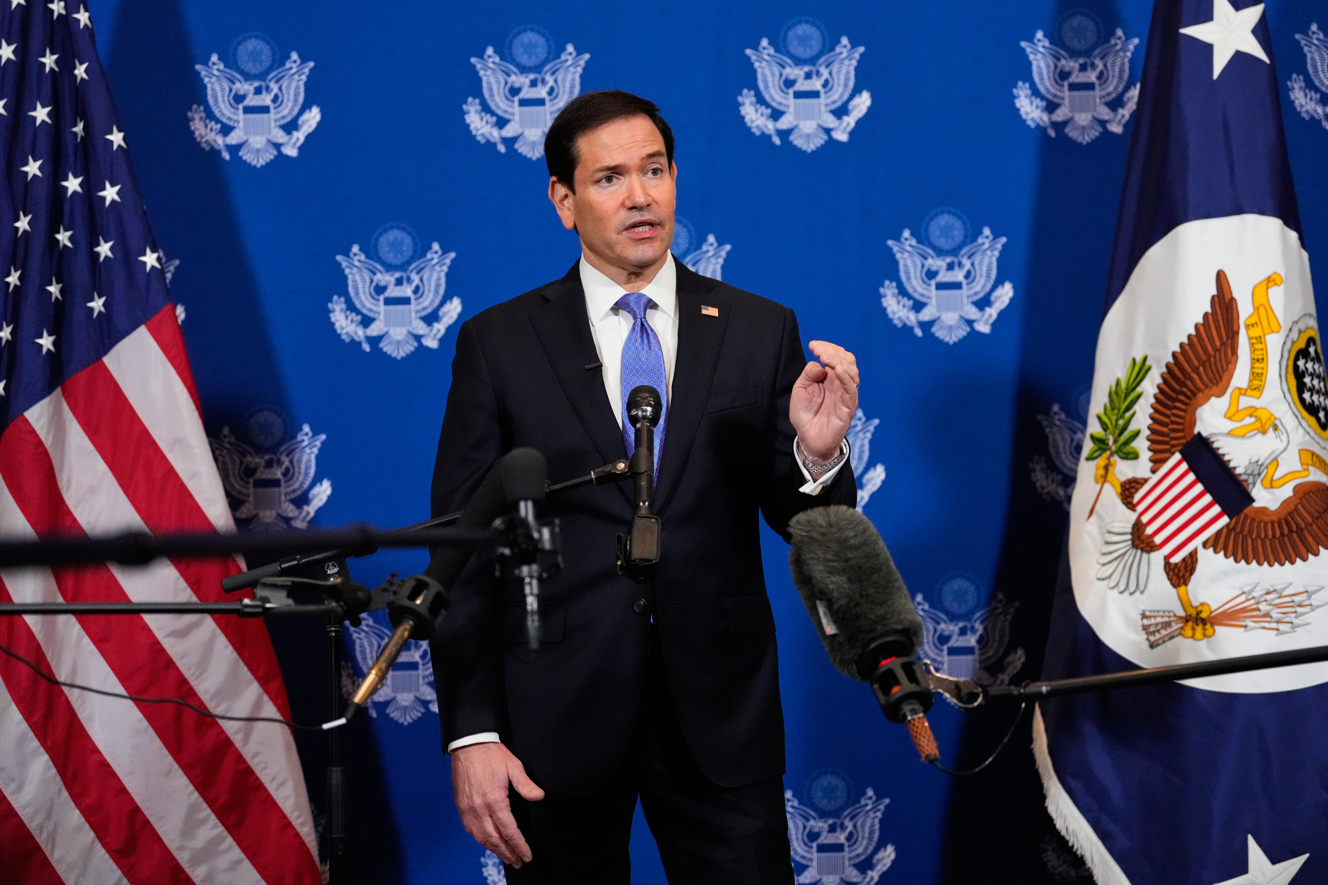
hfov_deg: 28.1
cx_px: 664
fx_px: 2656
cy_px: 442
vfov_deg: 18.9
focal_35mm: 72
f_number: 2.8
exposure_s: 1/800
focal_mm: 72
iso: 6400
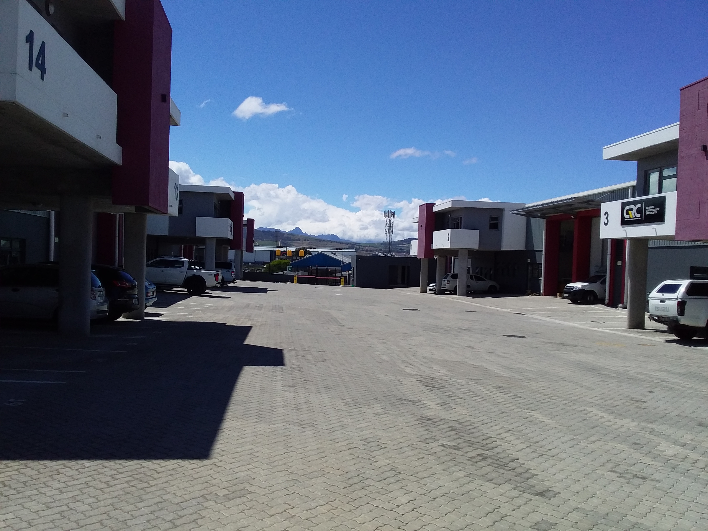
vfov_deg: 45.4
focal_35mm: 31
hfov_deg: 58.4
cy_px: 266
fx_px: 634
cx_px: 354
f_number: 2.2
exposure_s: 1/2915
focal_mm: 3.3
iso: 40
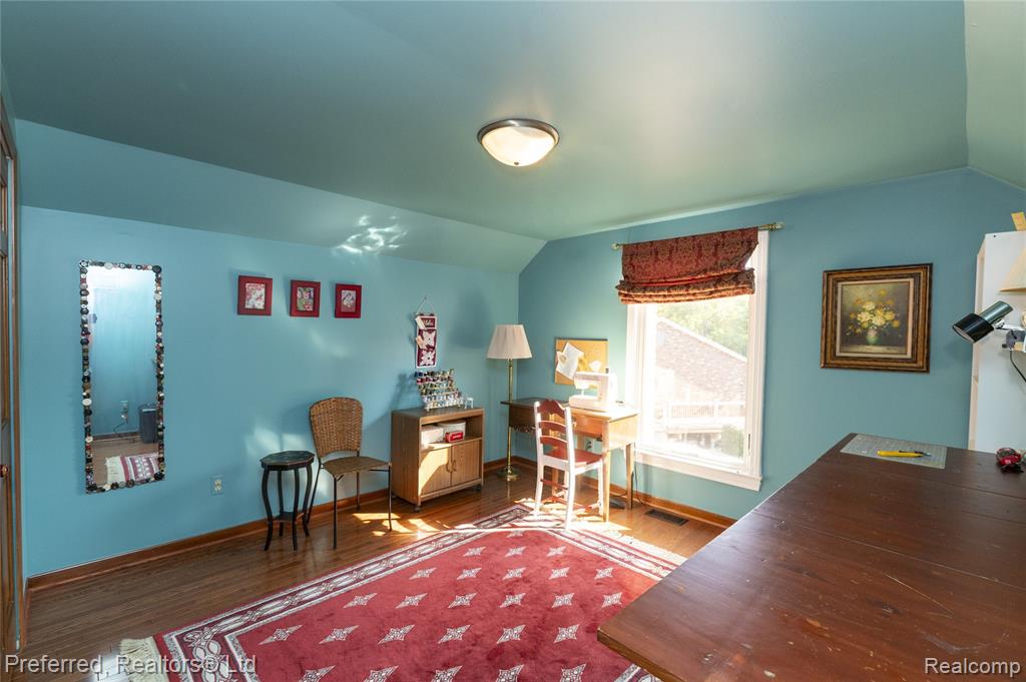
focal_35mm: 15
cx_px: 513
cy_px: 341
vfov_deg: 77.2
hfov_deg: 100.4
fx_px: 427
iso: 800
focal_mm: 15
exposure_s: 1/125
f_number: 6.3
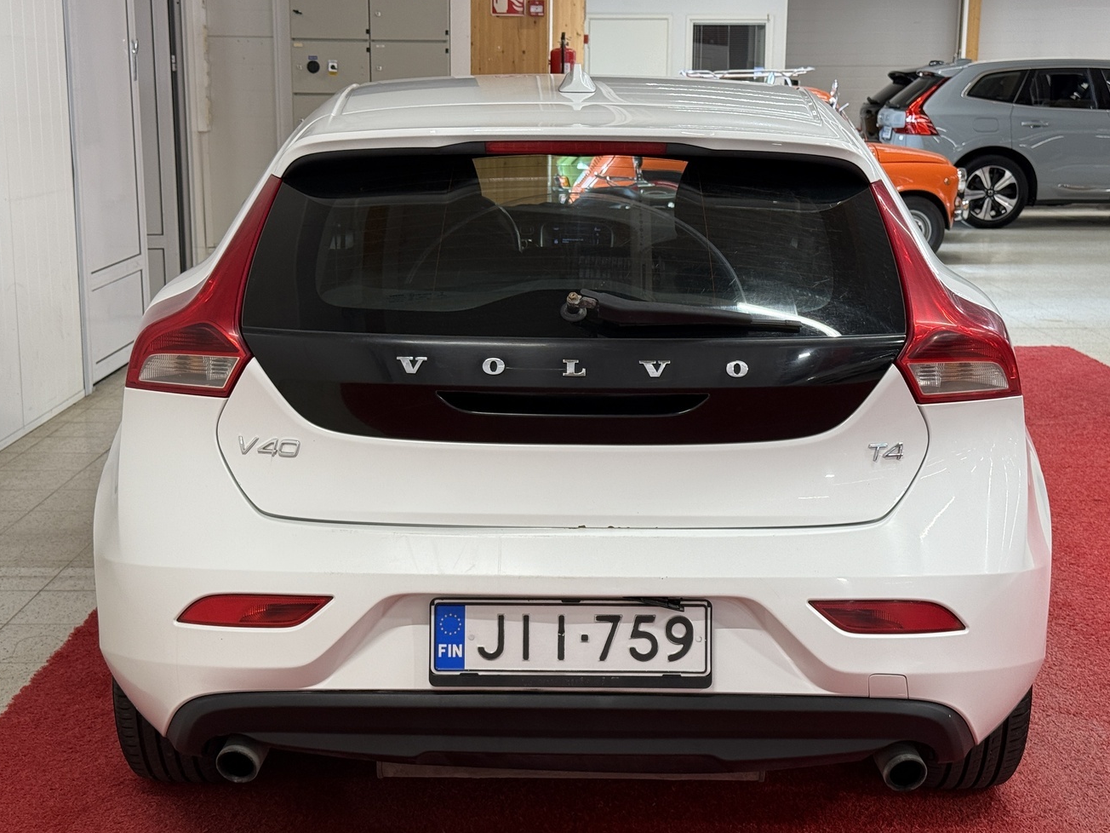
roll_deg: -0.3
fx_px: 1700
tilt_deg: -10.8
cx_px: 576
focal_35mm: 53
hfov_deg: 36.2
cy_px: 424
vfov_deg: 27.5
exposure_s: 1/112
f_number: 1.78
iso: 100
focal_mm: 6.76
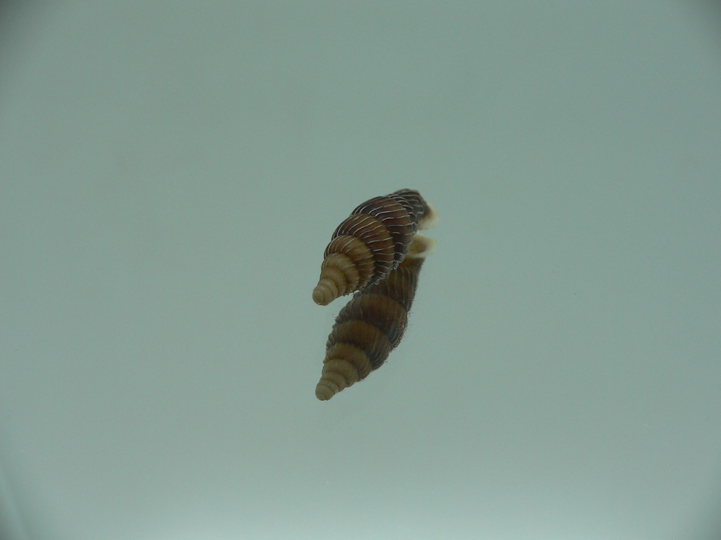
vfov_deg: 40.7
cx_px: 360
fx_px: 729
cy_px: 270
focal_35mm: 35
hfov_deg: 52.6
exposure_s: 1/60
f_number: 2.8
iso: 80
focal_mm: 4.6
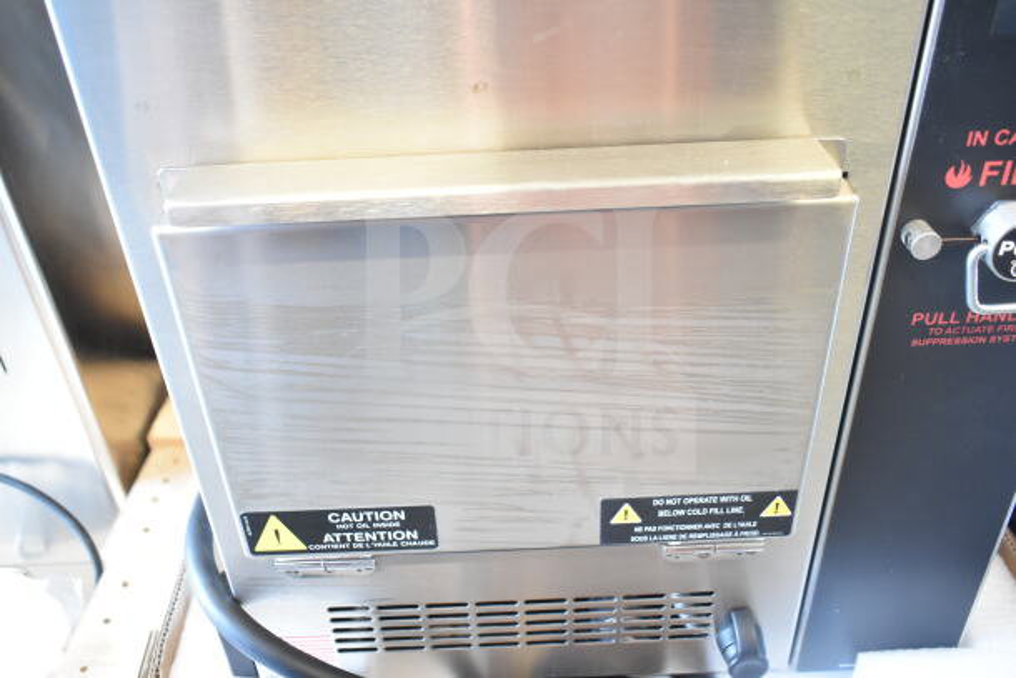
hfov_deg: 57.2
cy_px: 339
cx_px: 508
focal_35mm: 33
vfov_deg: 40.0
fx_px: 931
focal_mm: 22
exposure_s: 1/30
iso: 2000
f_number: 3.8
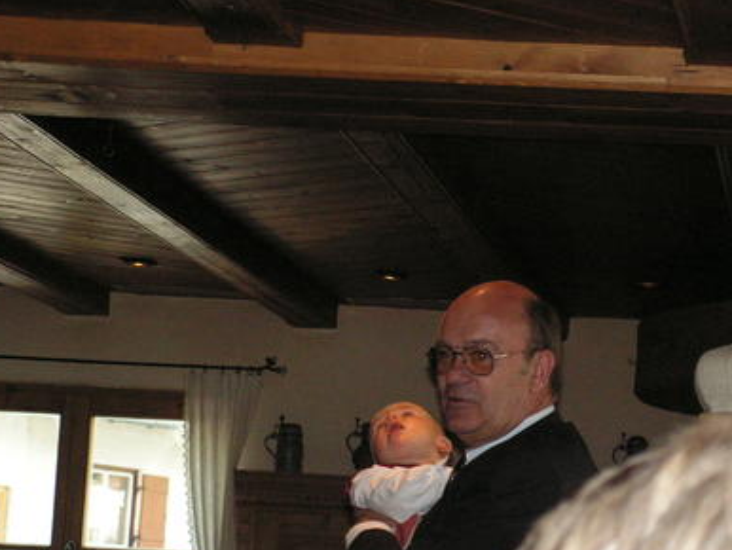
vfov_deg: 10.2
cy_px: 376
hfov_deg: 13.5
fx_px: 3089
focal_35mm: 146
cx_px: 484
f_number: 3.3
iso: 160
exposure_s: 1/100
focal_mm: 15.8
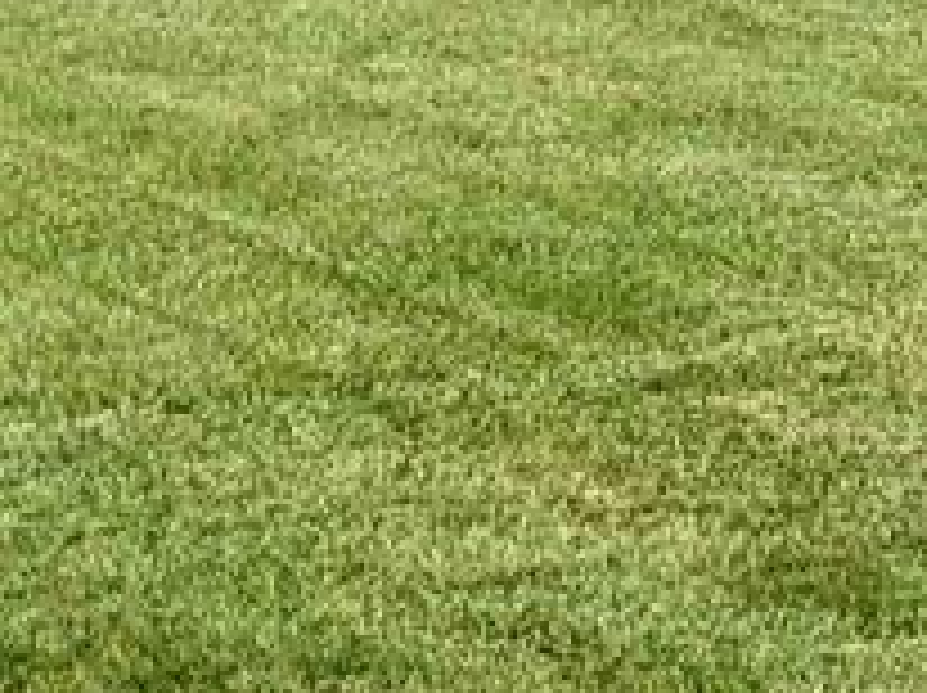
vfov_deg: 6.2
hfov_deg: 7.9
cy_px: -112
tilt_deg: -6.8
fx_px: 6393
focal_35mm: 239
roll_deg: +3.4
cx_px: -873
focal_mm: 6.76
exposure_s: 1/1133
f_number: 1.78
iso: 64
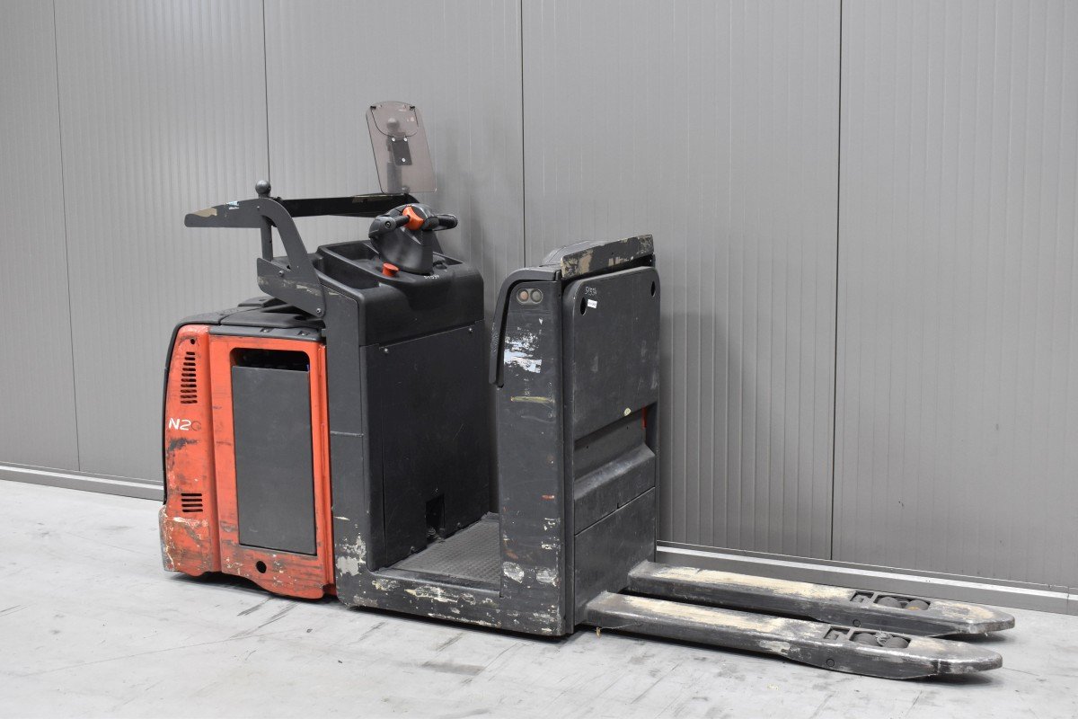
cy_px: 360
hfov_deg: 46.4
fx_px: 1258
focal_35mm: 42
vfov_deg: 31.9
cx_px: 539
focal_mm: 28
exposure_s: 1/25
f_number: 5.6
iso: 1600
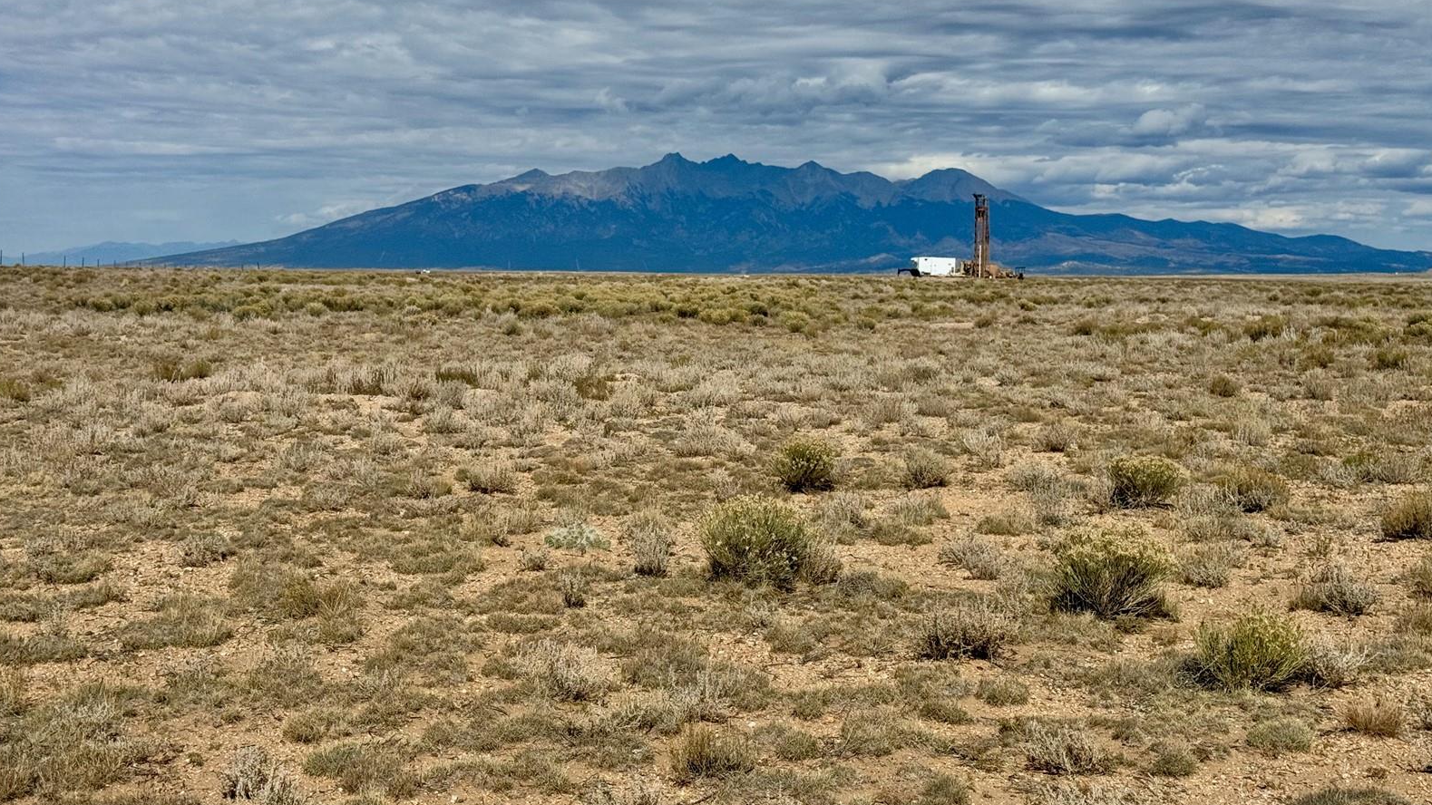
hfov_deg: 39.2
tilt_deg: -3.9
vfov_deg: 22.6
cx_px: 714
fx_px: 2012
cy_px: 376
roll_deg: -1.6
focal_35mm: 53
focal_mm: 6.76
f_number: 1.78
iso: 64
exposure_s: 1/10526
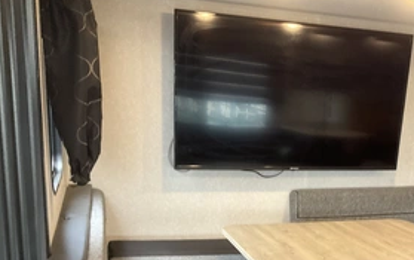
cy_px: 215
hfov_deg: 44.6
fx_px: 497
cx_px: 276
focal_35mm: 44
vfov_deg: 28.5
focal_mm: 3
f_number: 1.8
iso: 320
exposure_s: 1/45
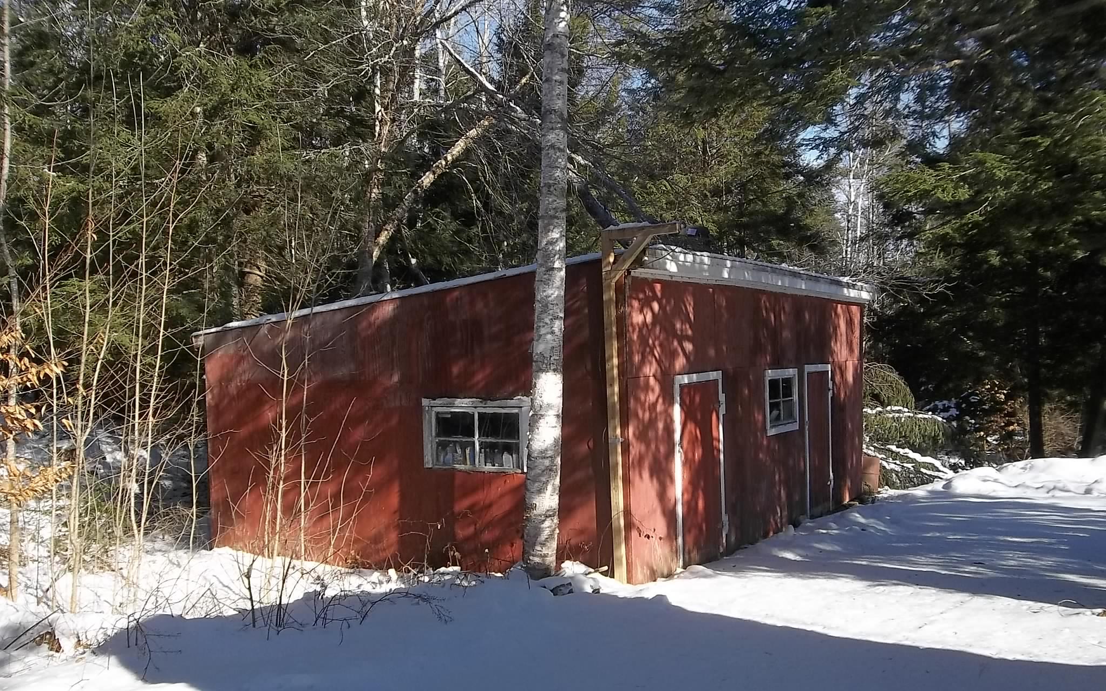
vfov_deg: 37.2
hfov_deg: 56.7
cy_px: 397
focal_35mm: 34
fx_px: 1025
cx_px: 554
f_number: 3.7
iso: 80
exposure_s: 1/500
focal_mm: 5.7
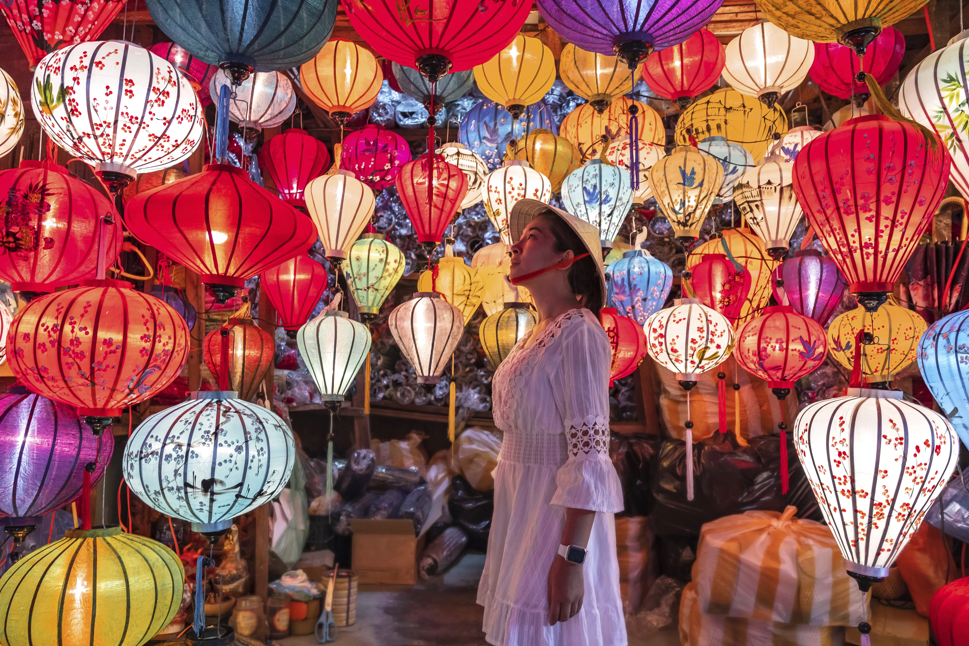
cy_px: 320
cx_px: 500
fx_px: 700
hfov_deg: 69.4
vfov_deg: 49.6
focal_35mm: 26
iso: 500
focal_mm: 16
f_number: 2.8
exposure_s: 1/50
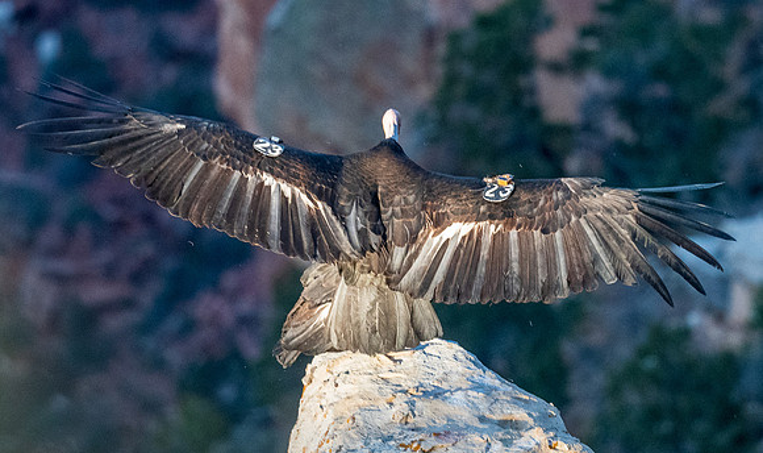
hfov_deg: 1.8
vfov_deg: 1.1
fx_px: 23656
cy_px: 379
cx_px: 368
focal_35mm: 1154
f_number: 7.1
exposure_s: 1/1600
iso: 3600
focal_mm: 500
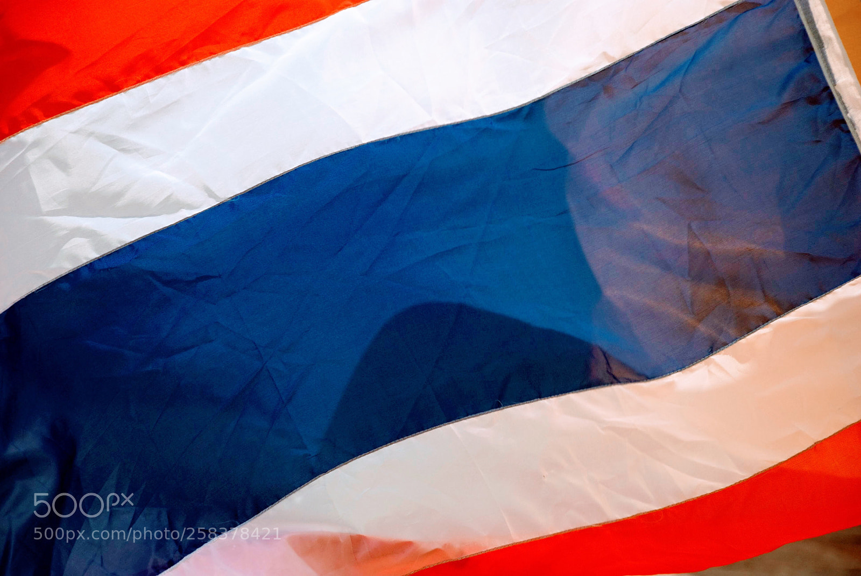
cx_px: 430
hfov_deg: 14.4
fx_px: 3412
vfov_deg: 9.7
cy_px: 288
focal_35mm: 142
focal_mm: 95
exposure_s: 1/640
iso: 160
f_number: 6.3
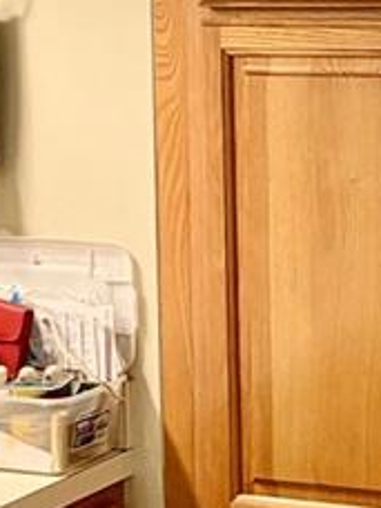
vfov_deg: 14.3
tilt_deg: -3.2
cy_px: 71
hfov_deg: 10.7
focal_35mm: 137
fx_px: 2011
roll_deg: +0.9
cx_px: 401
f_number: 1.8
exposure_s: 1/60
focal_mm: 4.25
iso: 125
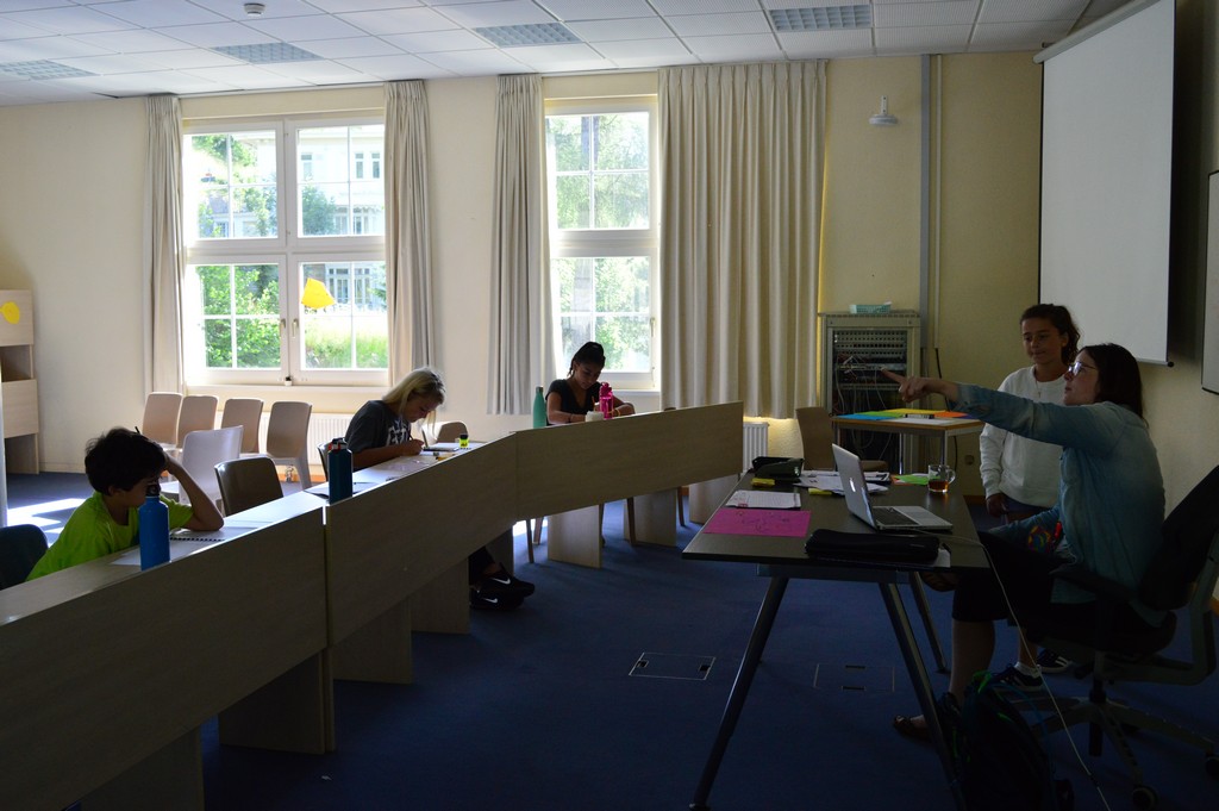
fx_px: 1218
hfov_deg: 53.2
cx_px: 610
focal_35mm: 36
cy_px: 406
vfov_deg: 36.8
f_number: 5.6
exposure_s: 1/160
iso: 800
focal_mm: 24
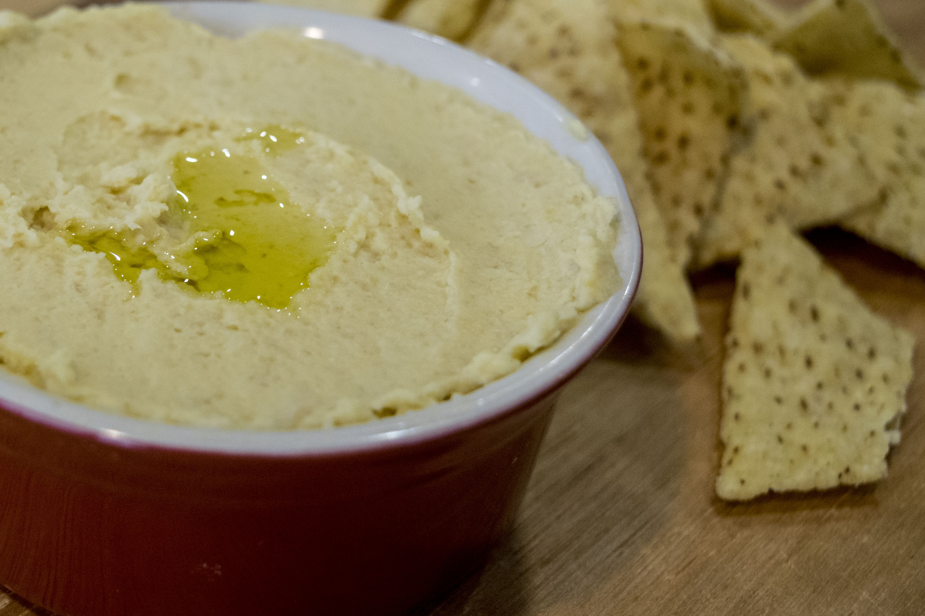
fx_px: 1978
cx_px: 256
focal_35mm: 77
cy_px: 270
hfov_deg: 26.1
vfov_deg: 17.7
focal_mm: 34
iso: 1100
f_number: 4.5
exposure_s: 1/60
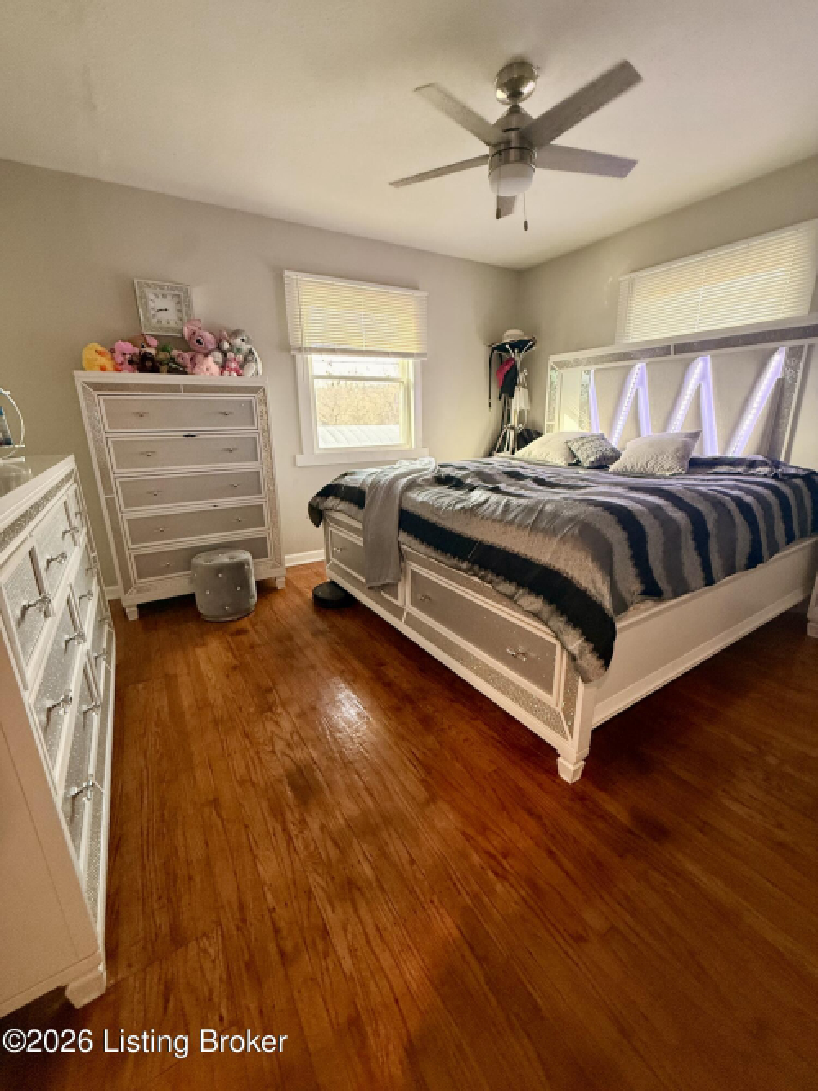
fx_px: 441
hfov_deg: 85.7
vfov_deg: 102.1
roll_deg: +1.3
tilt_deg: -15.2
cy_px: 546
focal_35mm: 14
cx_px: 409
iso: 320
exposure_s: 1/81
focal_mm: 2.22
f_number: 2.2
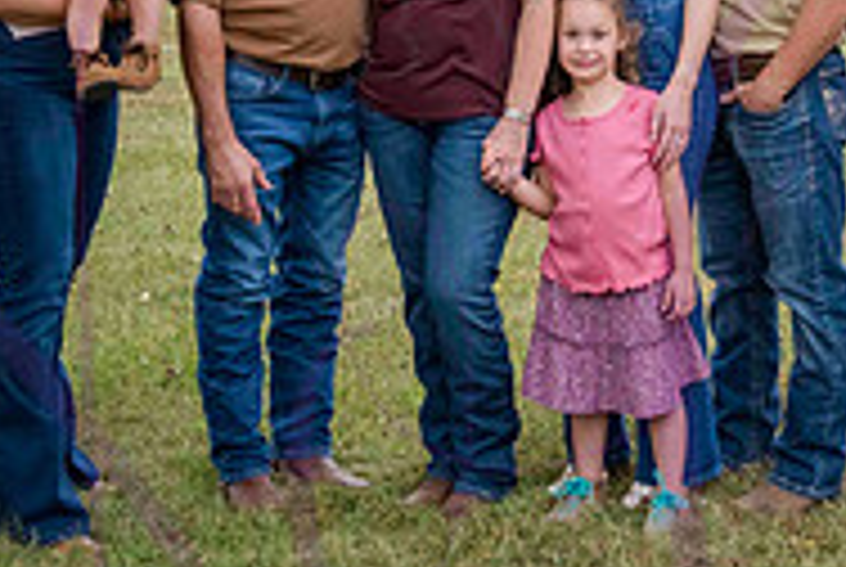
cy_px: 25
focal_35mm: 117
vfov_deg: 11.7
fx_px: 2754
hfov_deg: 17.4
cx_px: 536
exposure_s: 1/500
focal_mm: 38
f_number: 5
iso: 400
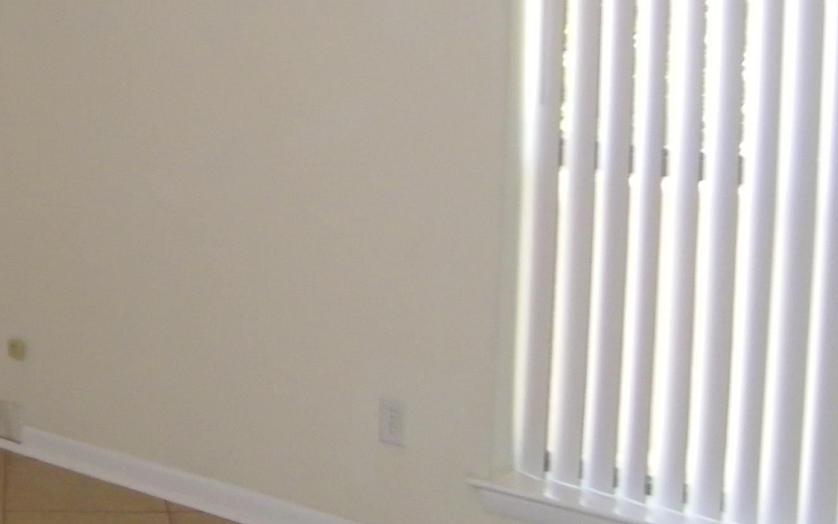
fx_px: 1530
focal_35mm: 67
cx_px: -12
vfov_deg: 19.3
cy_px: 150
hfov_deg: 28.6
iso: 200
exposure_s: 1/30
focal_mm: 5
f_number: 3.5
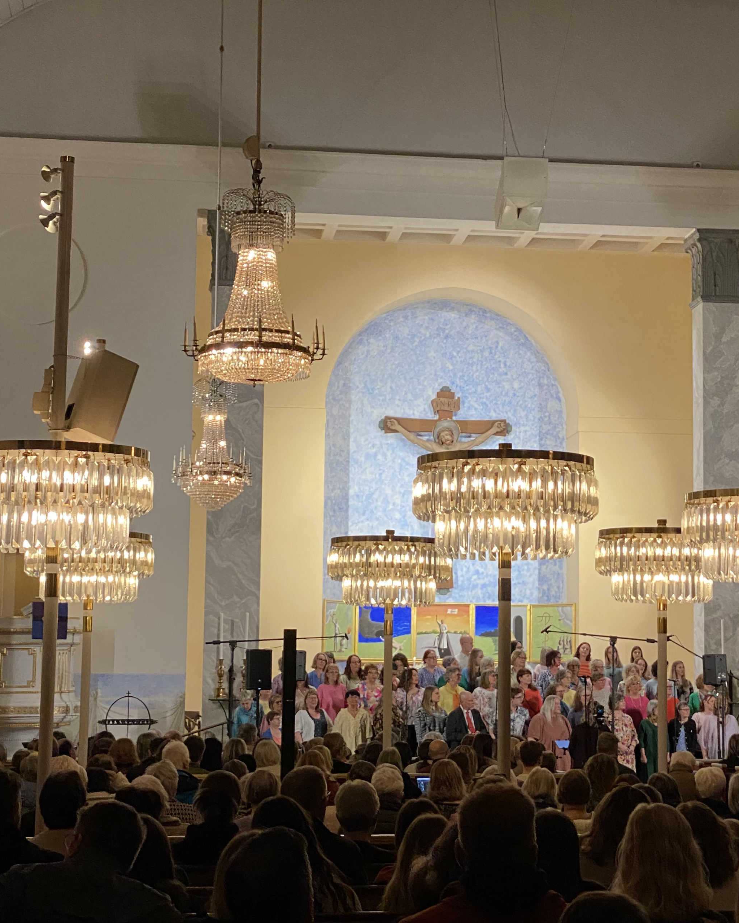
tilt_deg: +8.8
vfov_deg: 23.8
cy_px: 444
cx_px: 475
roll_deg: -1.2
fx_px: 2187
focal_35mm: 80
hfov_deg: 19.1
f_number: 2
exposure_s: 1/50
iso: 200
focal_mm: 6
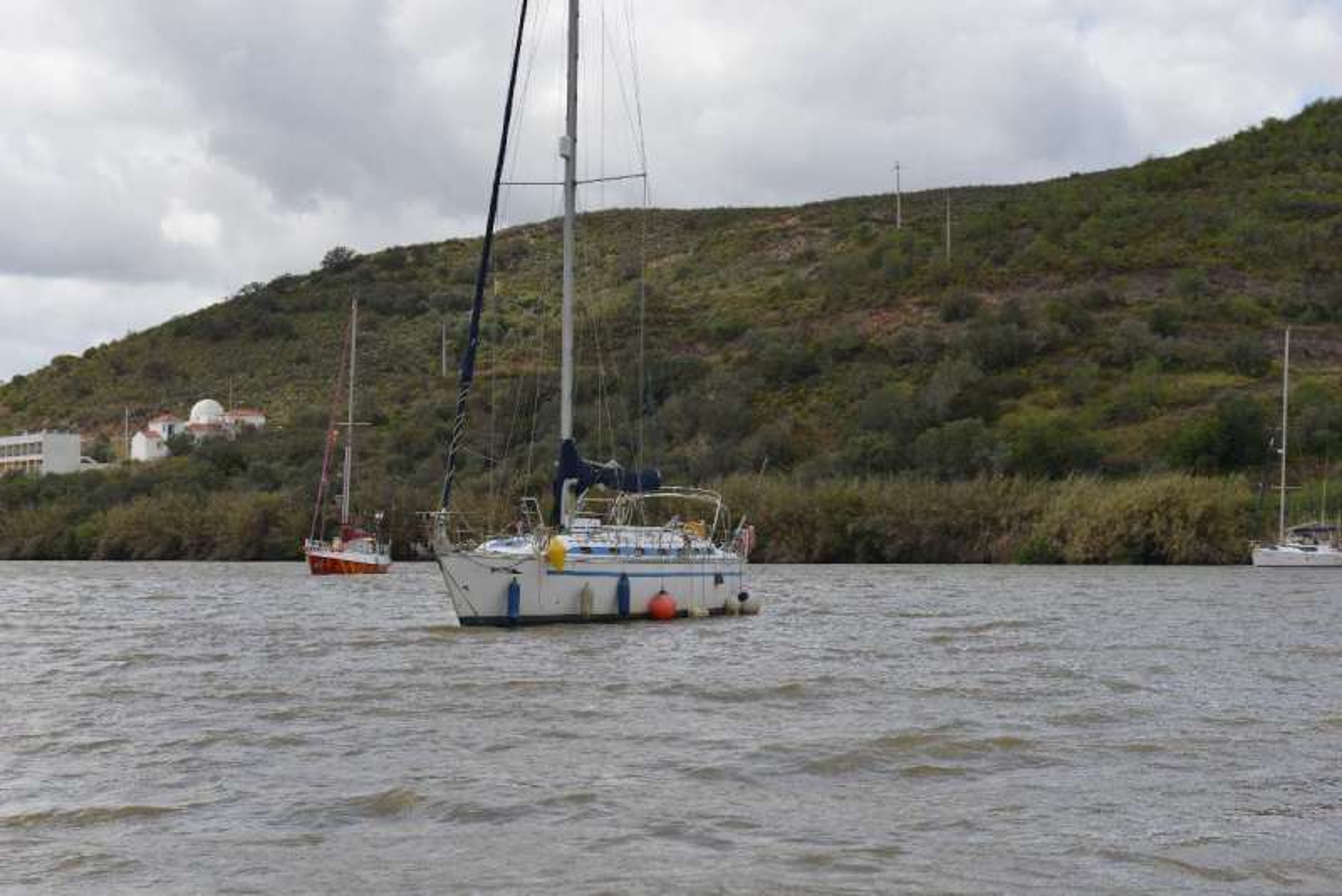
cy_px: 448
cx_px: 671
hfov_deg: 28.8
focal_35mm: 70
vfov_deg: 19.5
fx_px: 2610
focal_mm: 70
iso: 125
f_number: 9
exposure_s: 1/320
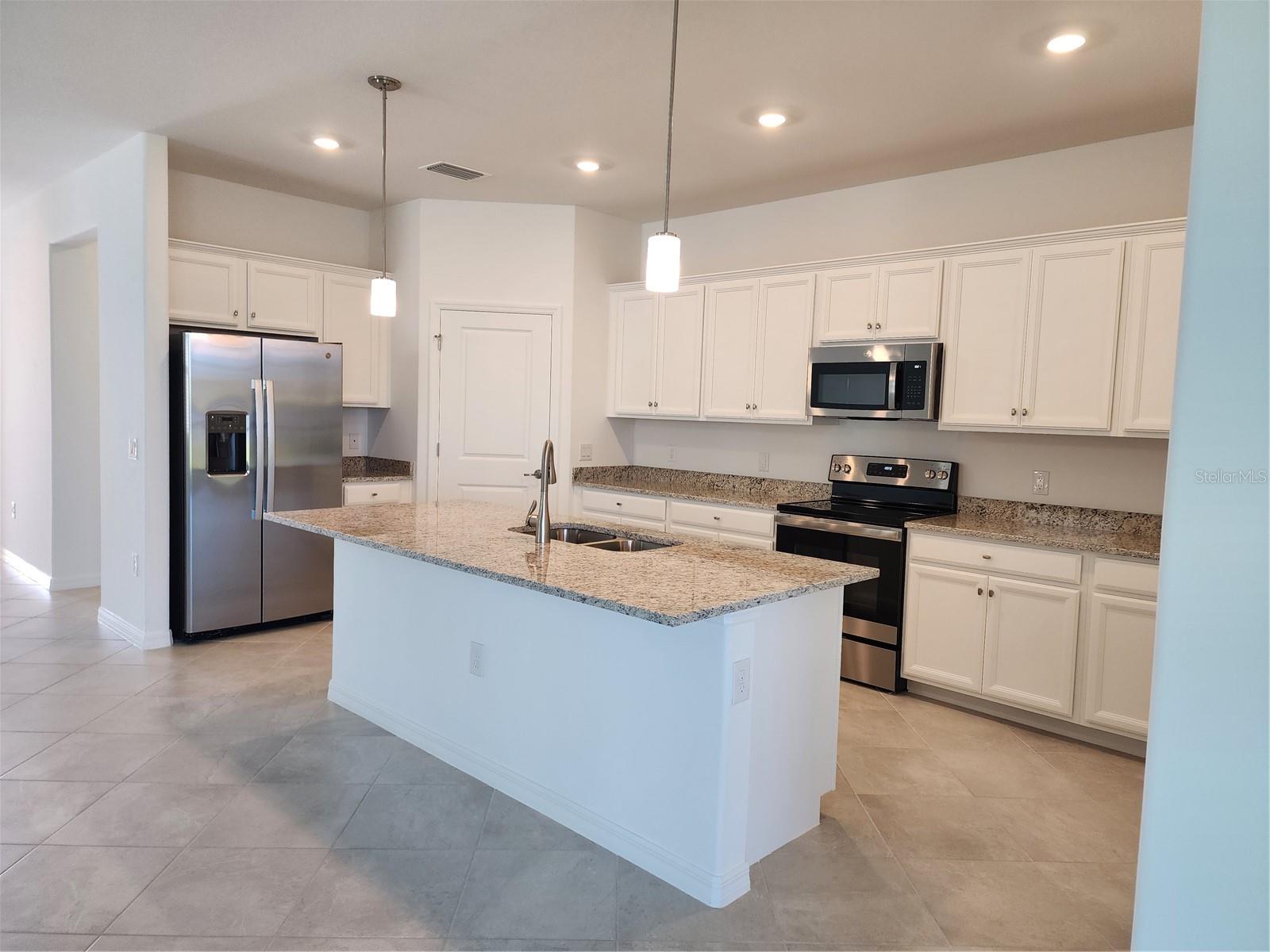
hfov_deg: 73.9
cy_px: 476
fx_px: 844
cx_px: 635
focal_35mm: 23
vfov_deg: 58.9
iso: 125
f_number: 1.8
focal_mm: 6.4
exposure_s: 1/120
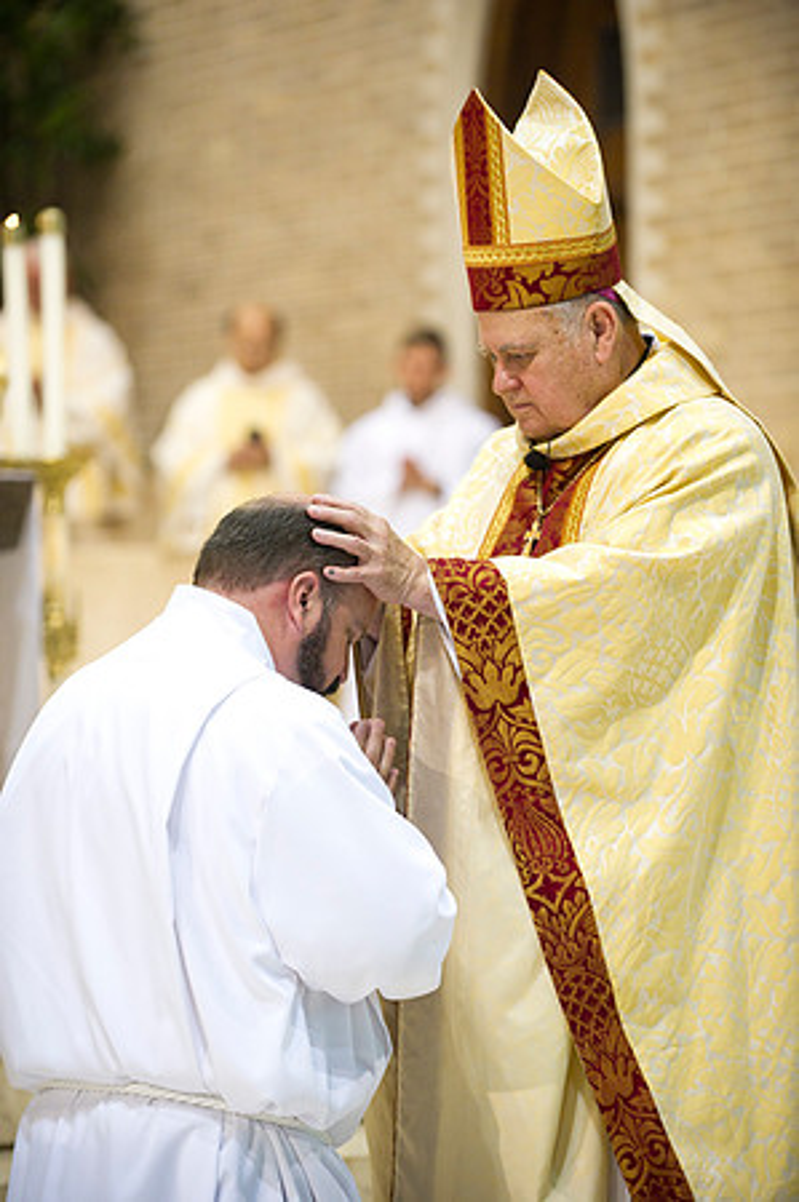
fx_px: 4504
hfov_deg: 10.1
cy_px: 601
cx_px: 400
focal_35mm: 135
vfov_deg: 15.2
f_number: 2.8
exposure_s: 1/125
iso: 2000
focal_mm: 135
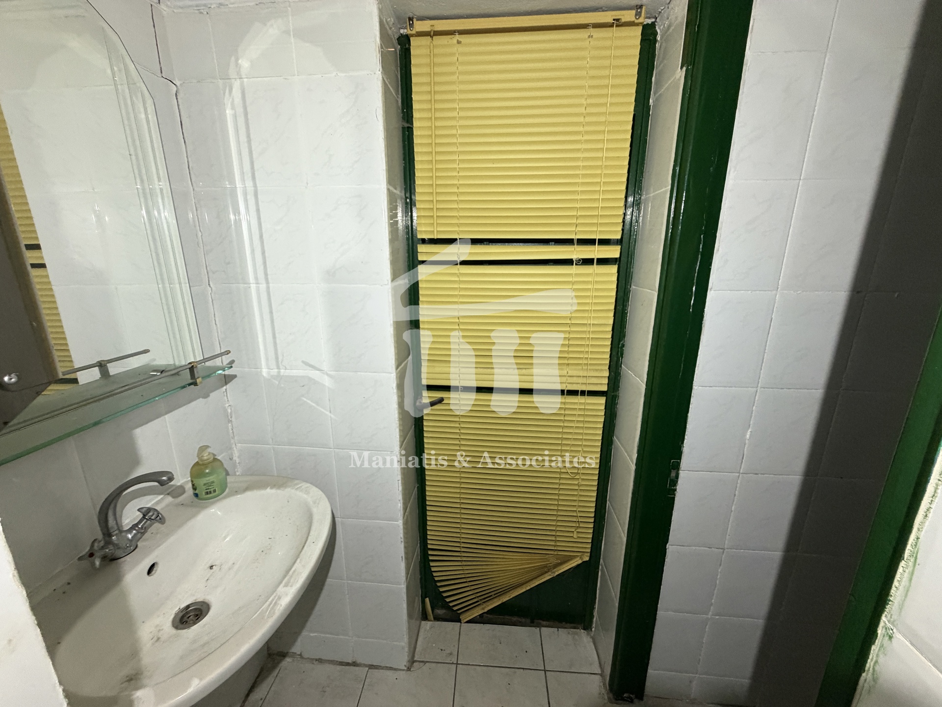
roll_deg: -0.3
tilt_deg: -15.4
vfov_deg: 85.7
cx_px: 471
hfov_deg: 102.1
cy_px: 354
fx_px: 381
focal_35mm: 14
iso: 320
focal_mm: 2.22
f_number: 2.2
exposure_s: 1/65
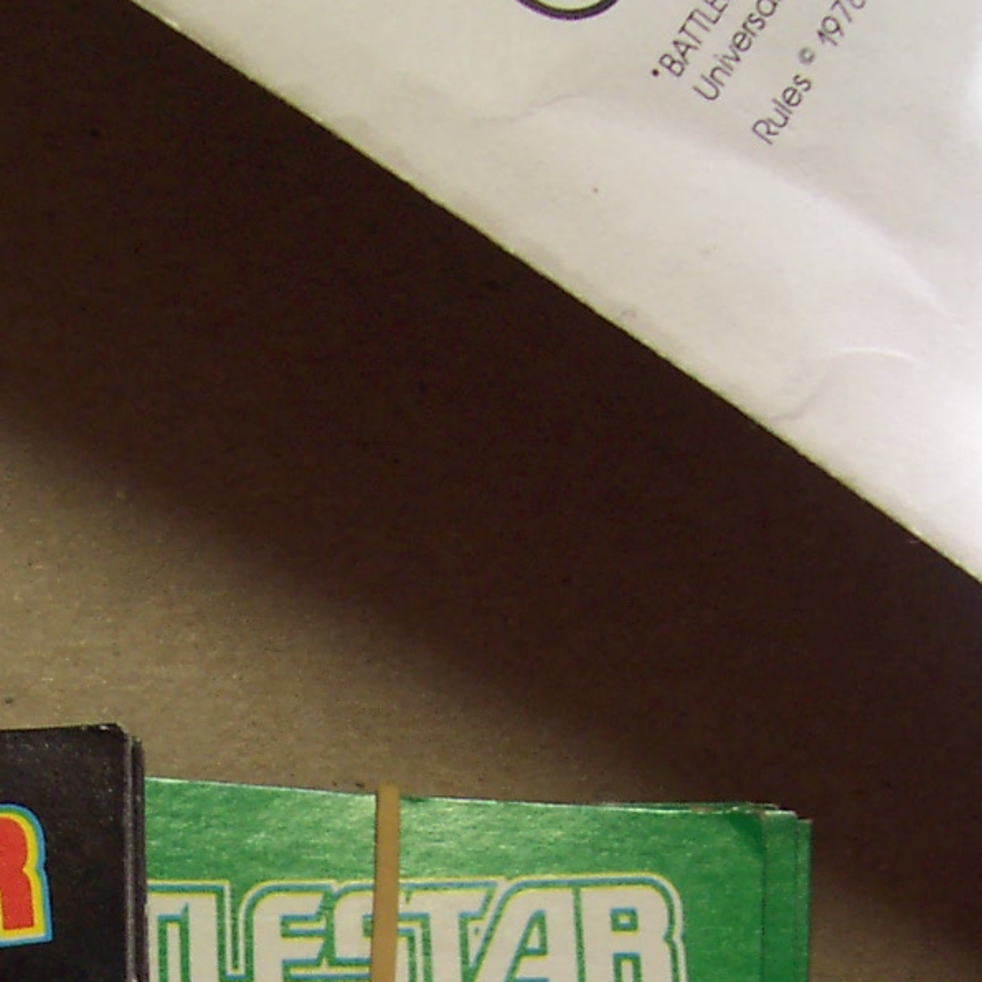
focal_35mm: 91
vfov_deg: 17.9
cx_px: 153
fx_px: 2921
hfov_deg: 18.8
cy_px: 1276
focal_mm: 5.6
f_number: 2.8
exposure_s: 1/45
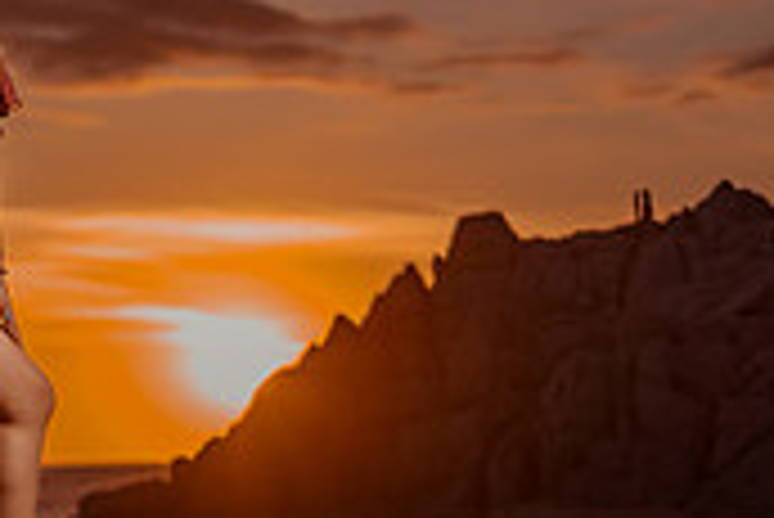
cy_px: 363
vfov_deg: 11.6
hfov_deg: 16.0
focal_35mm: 118
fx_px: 2539
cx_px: -351
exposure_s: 1/3200
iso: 50
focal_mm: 35
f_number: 1.4
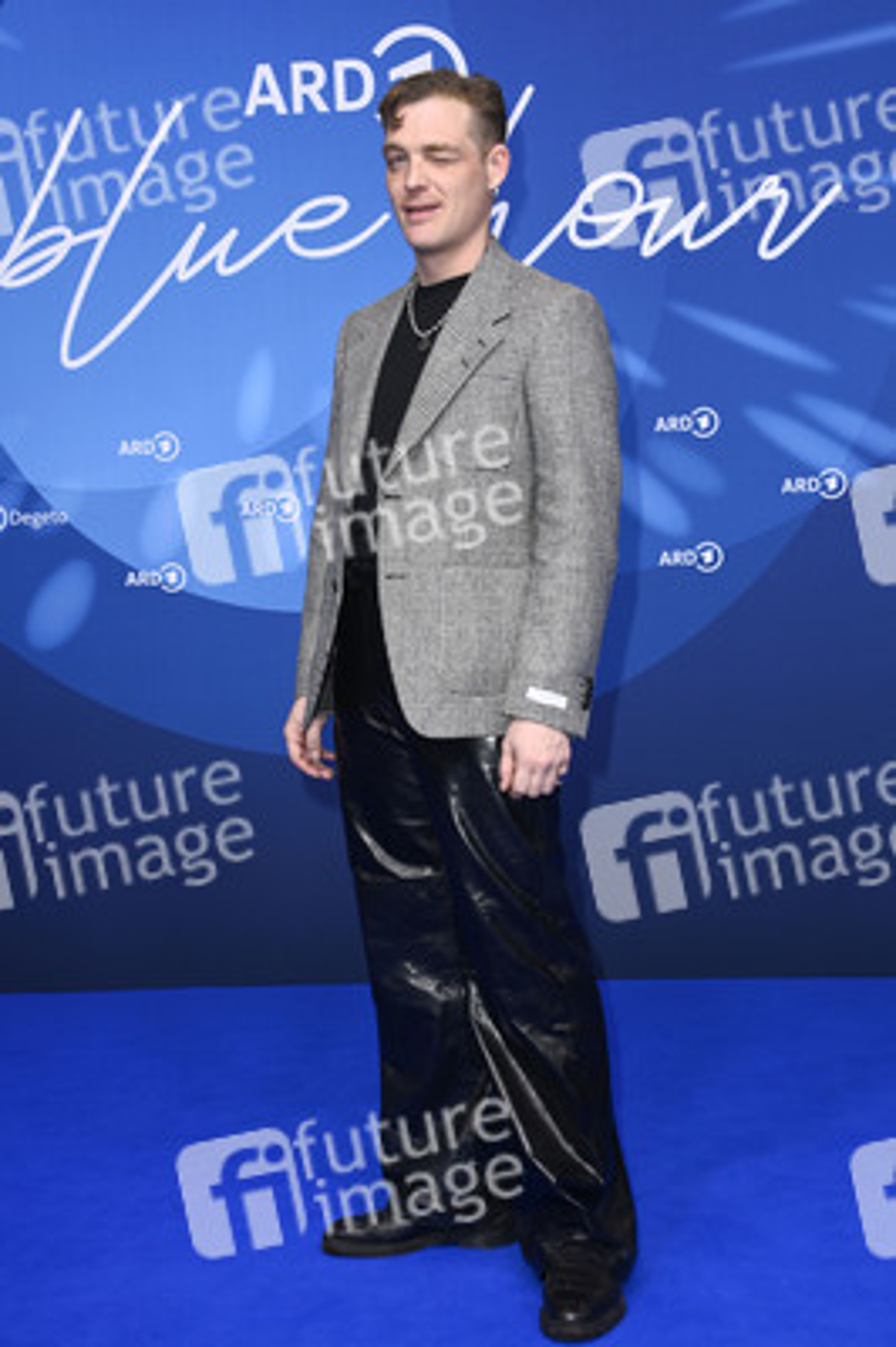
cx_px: 448
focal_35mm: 48
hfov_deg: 28.0
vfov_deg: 41.1
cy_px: 674
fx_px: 1795
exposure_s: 1/250
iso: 1250
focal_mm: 48
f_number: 5.6
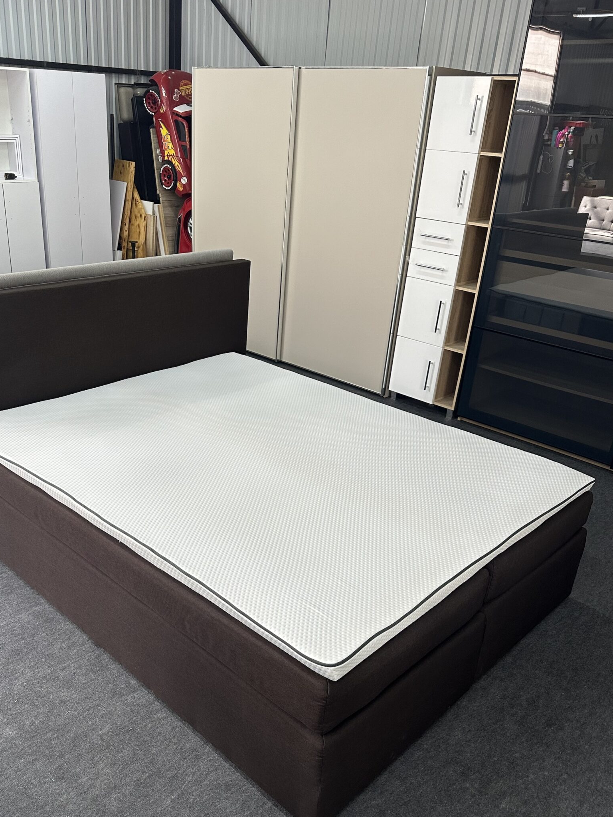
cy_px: 462
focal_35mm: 30
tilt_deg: -26.7
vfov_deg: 59.8
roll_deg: -4.0
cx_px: 247
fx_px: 708
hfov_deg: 46.5
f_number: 1.78
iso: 160
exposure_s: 1/121
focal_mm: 6.86
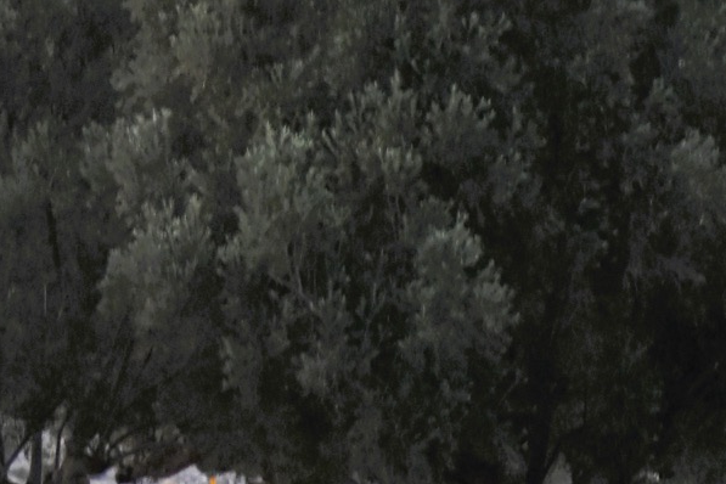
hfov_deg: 1.1
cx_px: -258
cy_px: 57
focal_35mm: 1810
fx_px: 36499
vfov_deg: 0.8
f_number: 6.3
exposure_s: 1/200
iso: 1600
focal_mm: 300
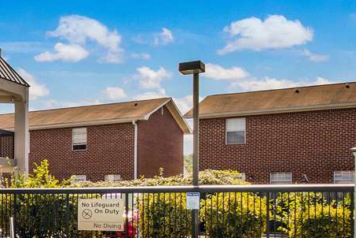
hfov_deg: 27.3
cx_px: -156
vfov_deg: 24.7
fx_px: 540
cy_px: 137
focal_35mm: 55
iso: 100
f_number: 11
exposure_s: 1/250
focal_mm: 11
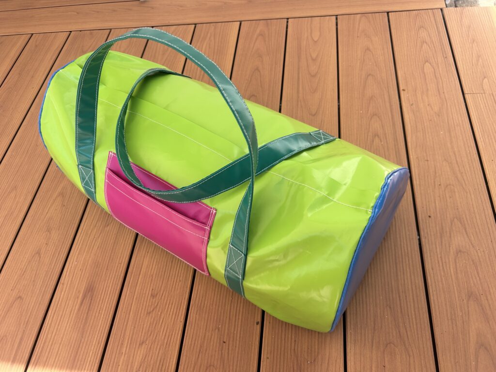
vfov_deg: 53.1
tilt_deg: -56.5
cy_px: 186
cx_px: 248
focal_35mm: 26
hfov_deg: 67.3
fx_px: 373
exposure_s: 1/1645
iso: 50
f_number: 1.5
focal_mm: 5.7
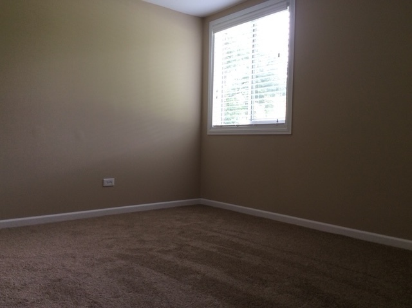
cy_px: 154
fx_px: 380
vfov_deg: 44.1
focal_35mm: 32
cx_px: 206
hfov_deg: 56.9
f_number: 2.4
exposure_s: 1/24
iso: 32
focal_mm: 3.3
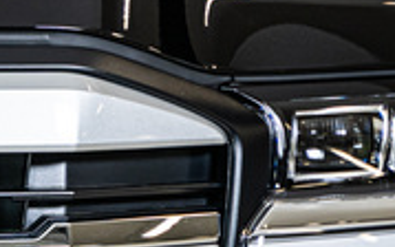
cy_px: 282
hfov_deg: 4.6
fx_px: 4717
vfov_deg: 3.0
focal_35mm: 438
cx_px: -698
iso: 320
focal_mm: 75
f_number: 4
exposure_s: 1/125
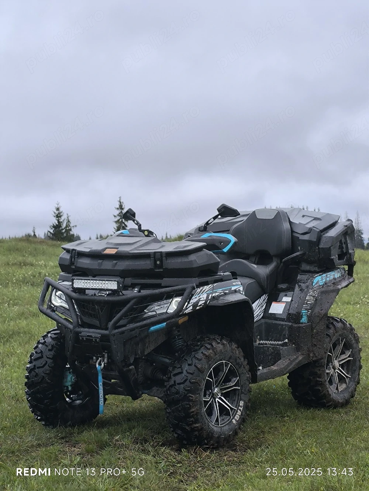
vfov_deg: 21.1
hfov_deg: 15.9
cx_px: 184
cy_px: 246
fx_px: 1322
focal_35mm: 93
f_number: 1.65
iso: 50
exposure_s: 1/625
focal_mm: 6.14
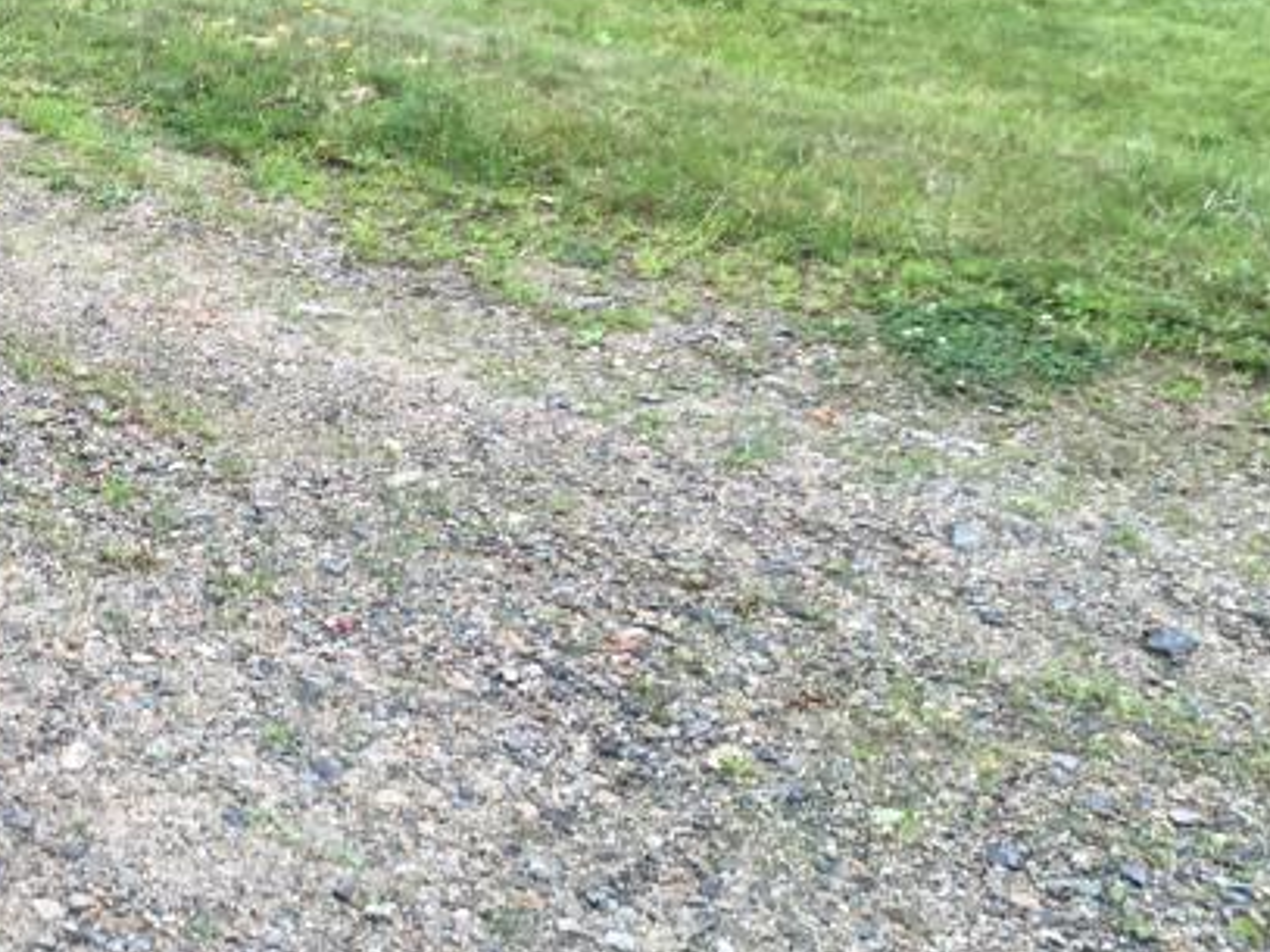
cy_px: -140
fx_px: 2677
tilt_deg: -14.9
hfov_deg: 24.5
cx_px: -197
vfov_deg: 19.2
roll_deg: -3.5
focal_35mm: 73
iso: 32
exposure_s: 1/120
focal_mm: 4.15
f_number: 2.2
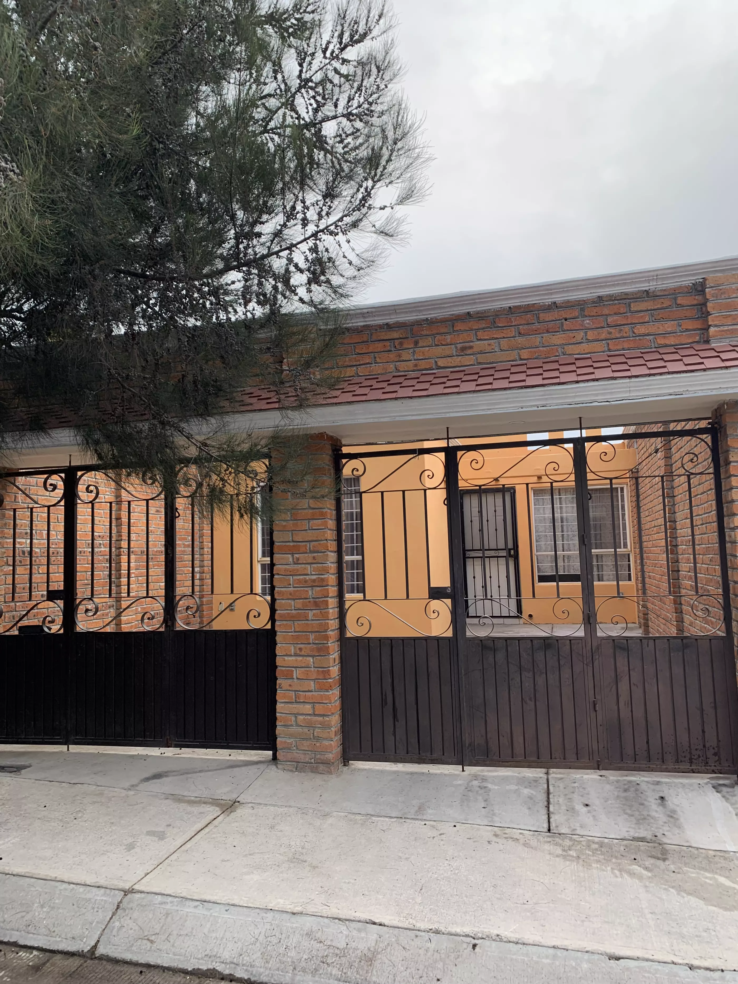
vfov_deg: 67.3
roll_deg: +1.1
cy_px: 492
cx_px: 369
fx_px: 739
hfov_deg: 53.1
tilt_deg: +5.2
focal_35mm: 26
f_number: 1.8
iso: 40
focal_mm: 4.25
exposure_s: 1/122
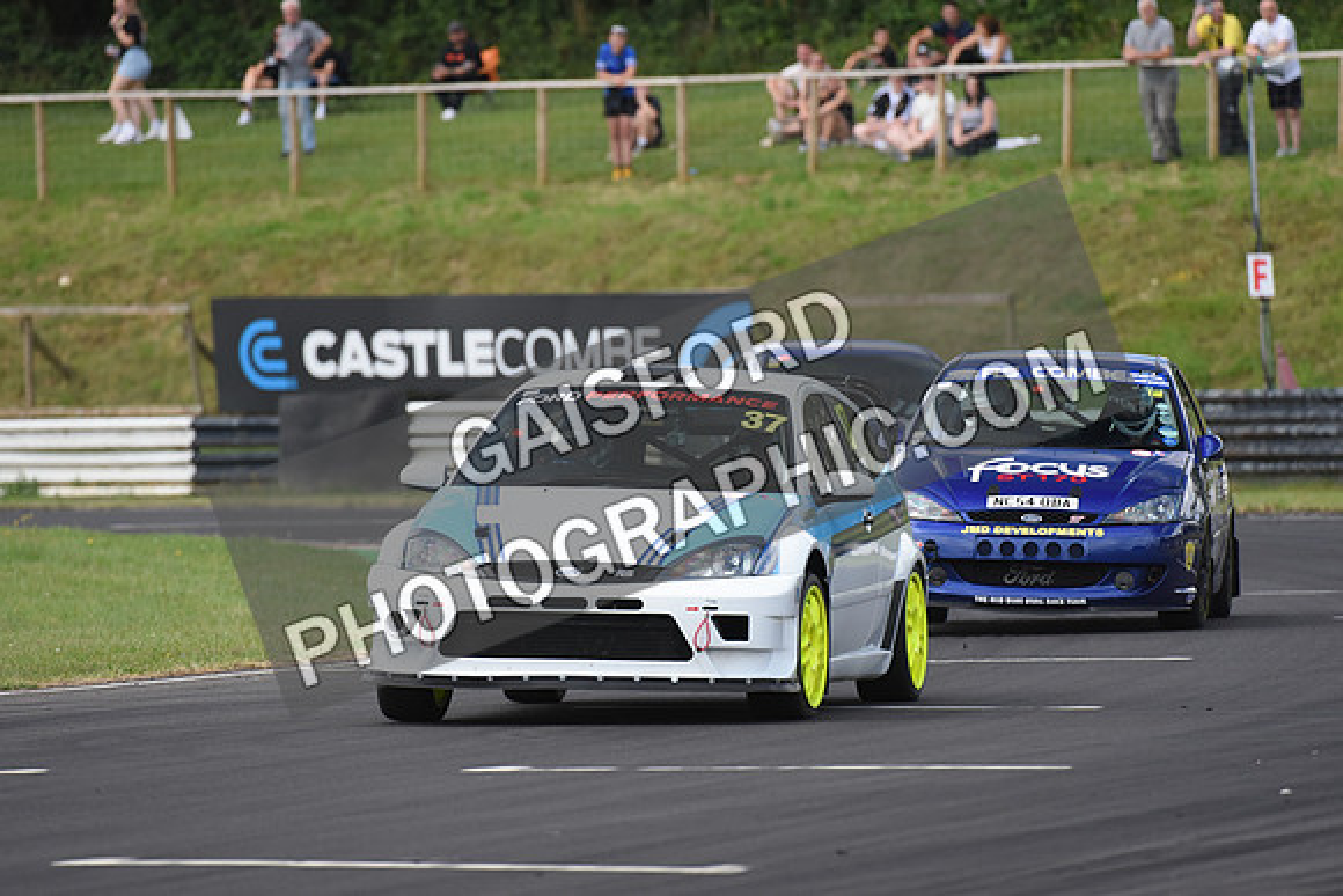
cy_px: 448
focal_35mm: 400
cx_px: 672
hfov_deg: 5.2
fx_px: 14925
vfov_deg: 3.4
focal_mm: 400
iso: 1600
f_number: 5.6
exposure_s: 1/1000
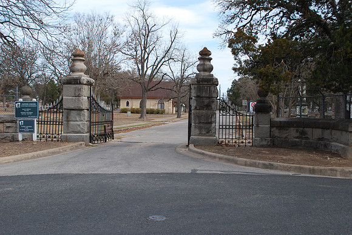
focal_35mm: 42
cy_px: 118
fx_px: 411
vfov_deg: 32.0
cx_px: 176
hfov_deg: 46.4
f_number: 6.3
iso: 100
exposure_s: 1/160
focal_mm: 28
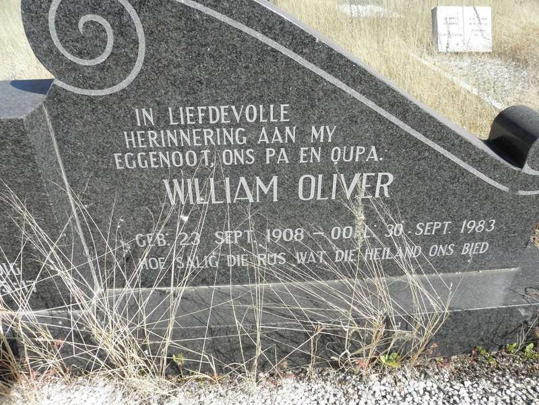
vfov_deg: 53.1
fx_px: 405
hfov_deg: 67.3
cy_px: 202
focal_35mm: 26
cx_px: 270
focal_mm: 4.6
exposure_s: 1/200
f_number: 5.6
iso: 64
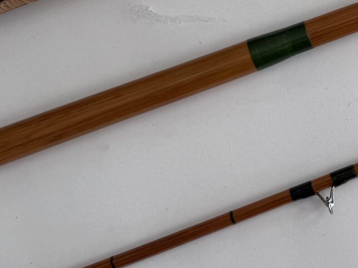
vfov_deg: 18.5
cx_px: 360
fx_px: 807
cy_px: 14
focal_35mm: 78
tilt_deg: -85.9
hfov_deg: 23.9
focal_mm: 6.76
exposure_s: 1/381
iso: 80
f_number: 1.78
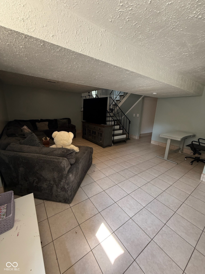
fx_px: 111
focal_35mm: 14
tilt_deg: -13.0
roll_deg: -3.1
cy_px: 137
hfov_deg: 85.7
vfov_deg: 102.1
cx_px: 102
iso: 320
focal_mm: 2.22
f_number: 2.2
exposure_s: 1/120
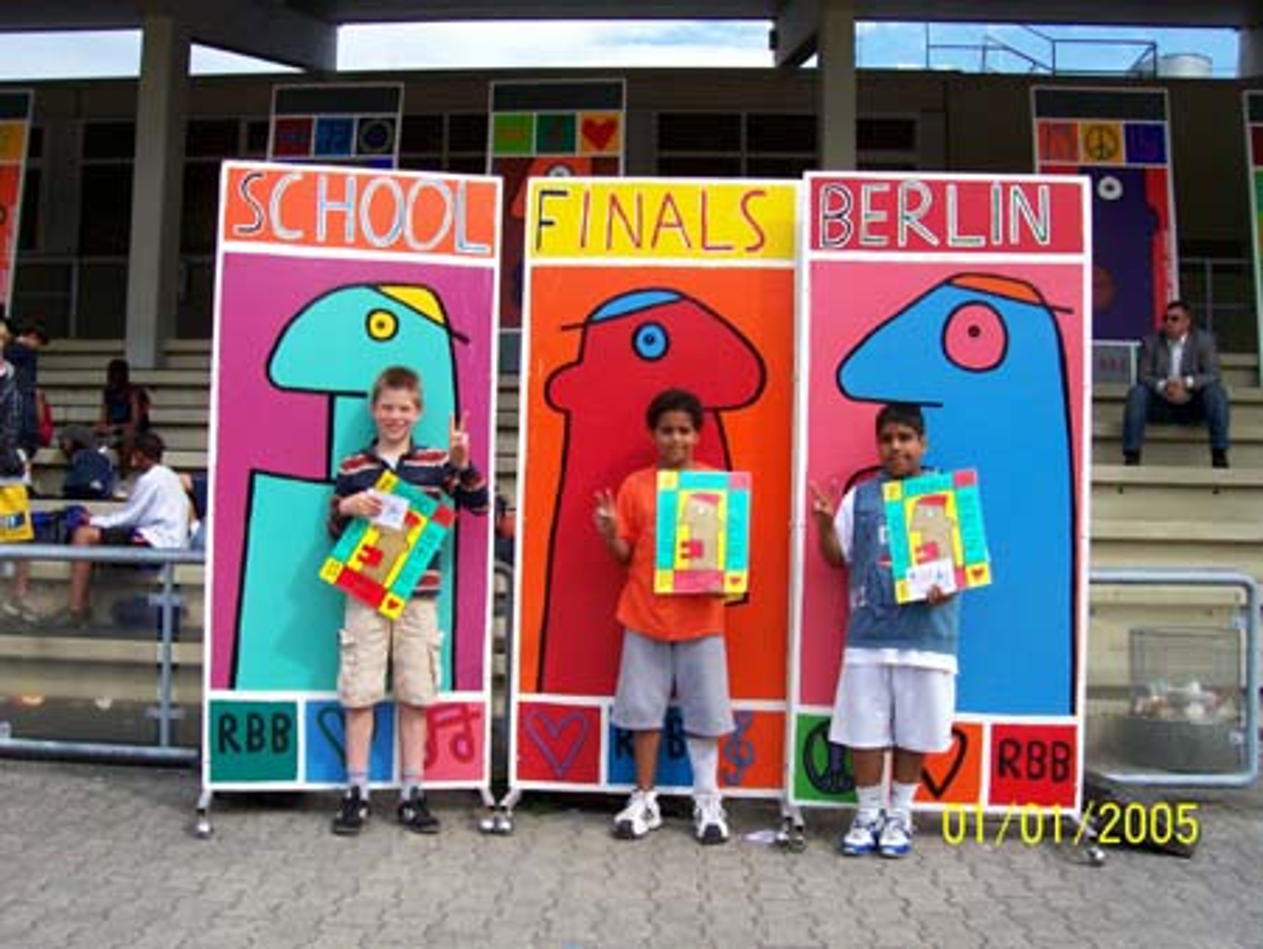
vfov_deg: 41.8
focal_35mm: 34
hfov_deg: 53.9
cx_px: 632
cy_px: 474
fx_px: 1241
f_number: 5.1
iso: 80
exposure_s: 1/310
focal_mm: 5.6
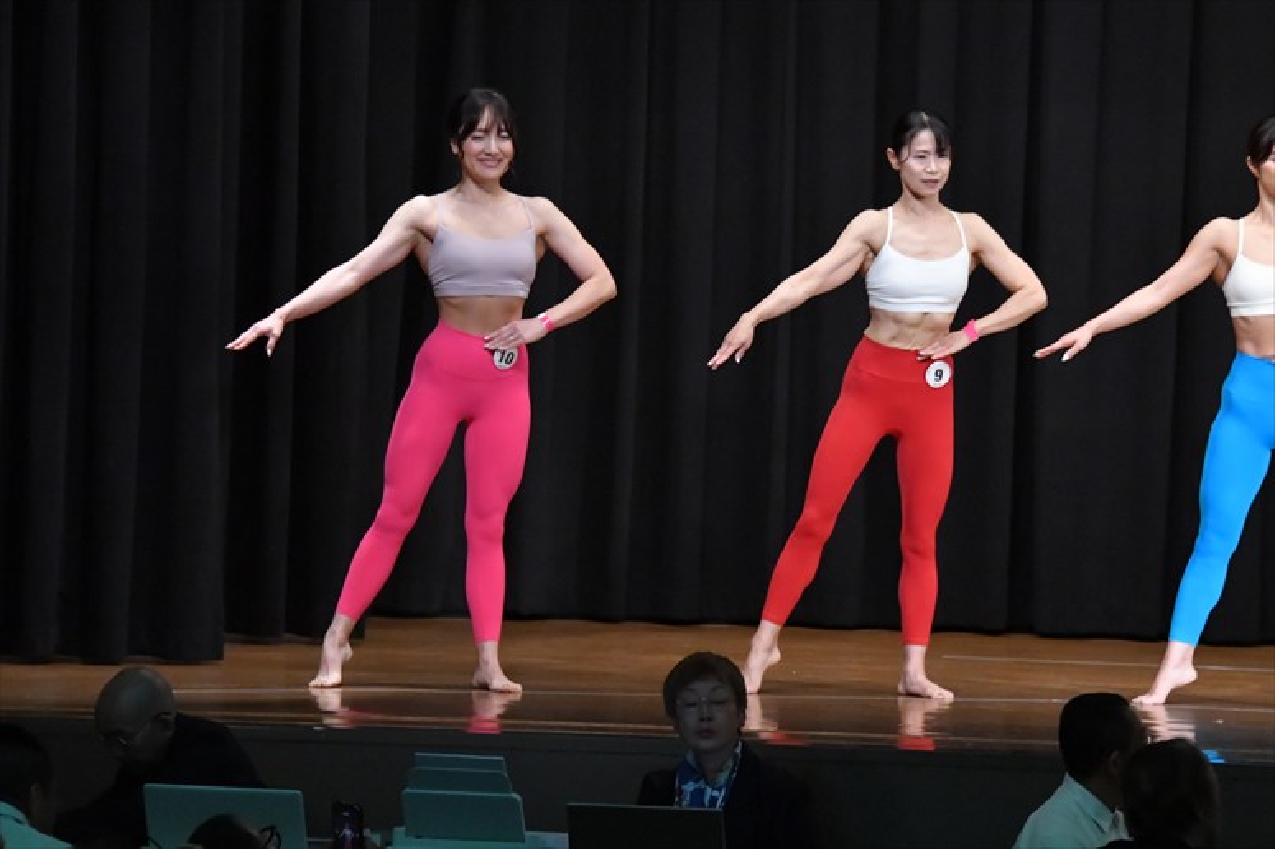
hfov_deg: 10.2
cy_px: 424
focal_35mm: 202
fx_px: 7151
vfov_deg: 6.8
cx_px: 638
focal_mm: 135
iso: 8000
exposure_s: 1/400
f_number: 5.6
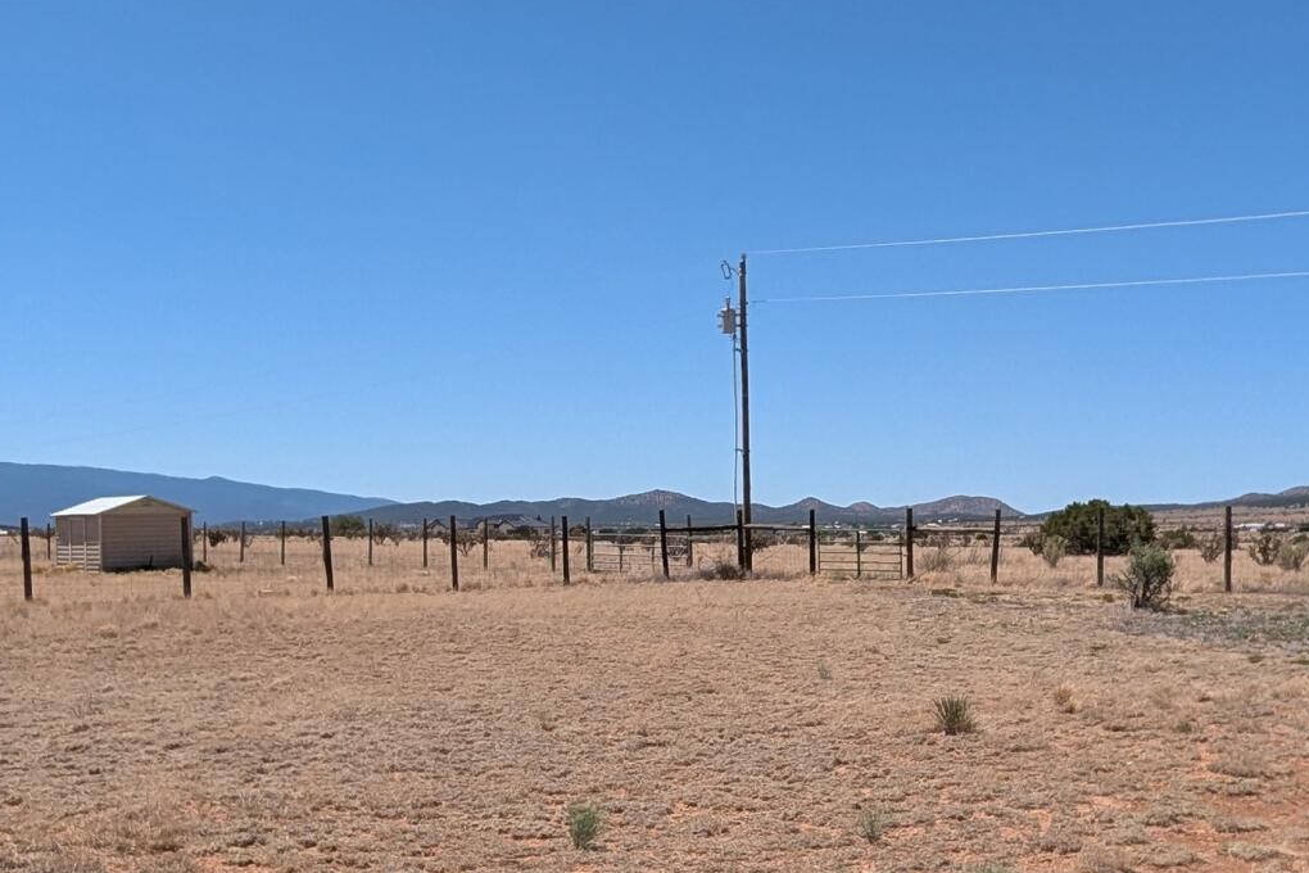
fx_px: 1782
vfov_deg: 27.4
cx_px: 724
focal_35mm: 49
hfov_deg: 40.3
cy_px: 547
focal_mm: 2.35
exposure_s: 1/1770
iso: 49
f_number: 2.2
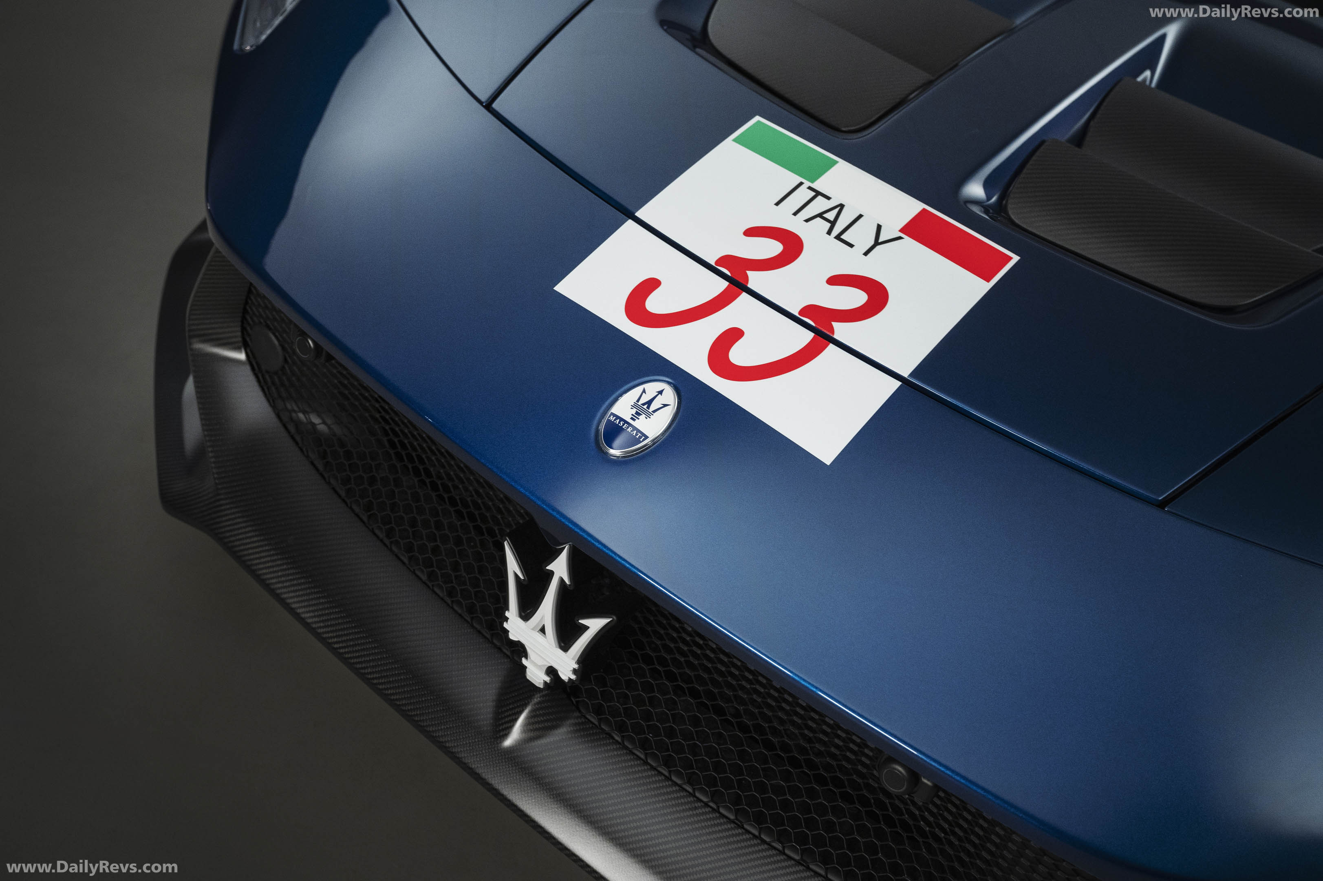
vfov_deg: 35.9
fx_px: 1359
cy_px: 440
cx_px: 662
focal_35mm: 37
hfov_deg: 51.9
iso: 1600
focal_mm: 37
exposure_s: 1/50
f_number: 4.5
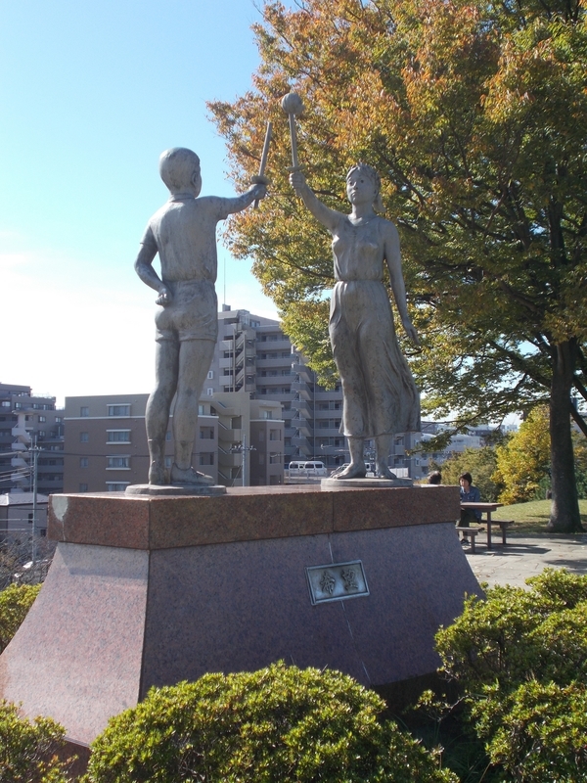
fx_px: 995
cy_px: 392
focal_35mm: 44
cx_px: 294
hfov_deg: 32.9
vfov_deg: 42.9
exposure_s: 1/400
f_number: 4.2
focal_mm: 7.9
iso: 80
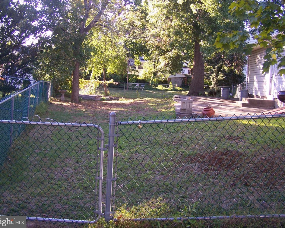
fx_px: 337
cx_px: 143
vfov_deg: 37.3
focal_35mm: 40
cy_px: 113
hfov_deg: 45.8
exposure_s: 1/60
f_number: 2.8
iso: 80
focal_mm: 6.3
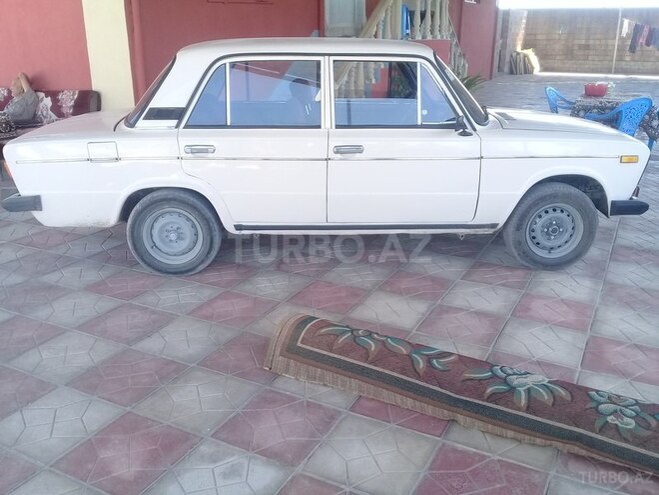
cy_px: 248
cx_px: 330
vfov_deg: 45.4
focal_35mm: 31
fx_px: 590
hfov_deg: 58.4
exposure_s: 1/120
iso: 64
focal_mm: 3.3
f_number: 2.2
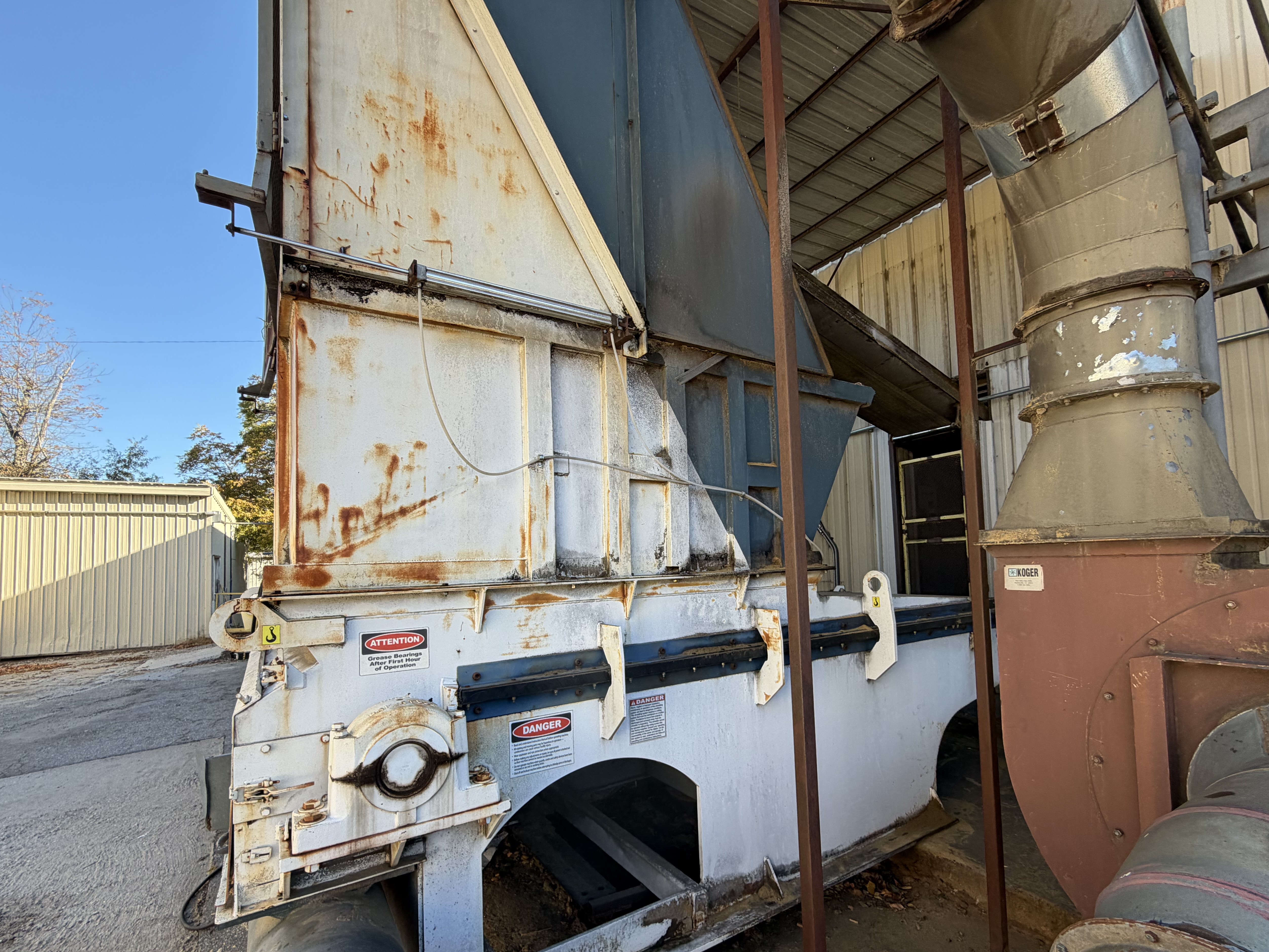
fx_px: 587
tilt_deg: +1.8
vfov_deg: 77.8
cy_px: 534
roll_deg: +2.4
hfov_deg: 94.5
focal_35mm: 16
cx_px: 656
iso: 50
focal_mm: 2.22
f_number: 2.2
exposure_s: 1/315
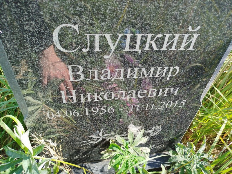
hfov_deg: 71.6
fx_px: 161
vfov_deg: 56.8
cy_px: 87
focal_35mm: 24
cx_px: 116
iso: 50
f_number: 1.7
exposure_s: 1/265
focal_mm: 5.31
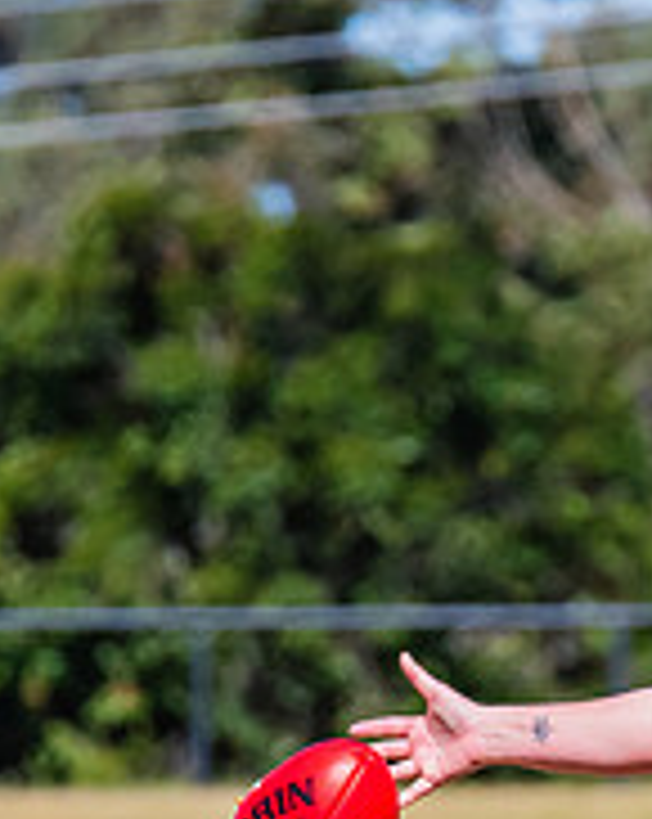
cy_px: 882
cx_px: 677
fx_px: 37240
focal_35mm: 1540
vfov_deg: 1.3
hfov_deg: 1.0
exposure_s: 1/1600
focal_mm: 360
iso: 800
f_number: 11
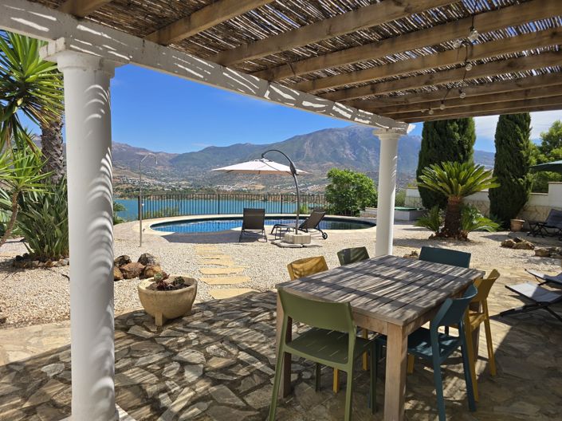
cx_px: 281
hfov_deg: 74.0
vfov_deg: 58.8
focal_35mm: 23
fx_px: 373
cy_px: 210
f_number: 1.7
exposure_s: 1/838
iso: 12
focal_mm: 6.3
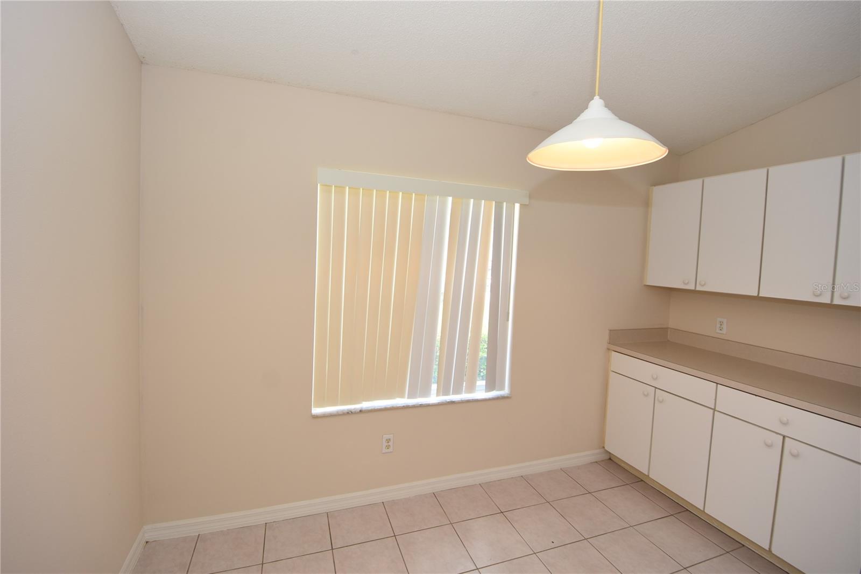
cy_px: 287
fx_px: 359
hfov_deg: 100.4
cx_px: 430
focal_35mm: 15
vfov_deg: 77.3
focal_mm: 10
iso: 220
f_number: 4
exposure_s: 1/60
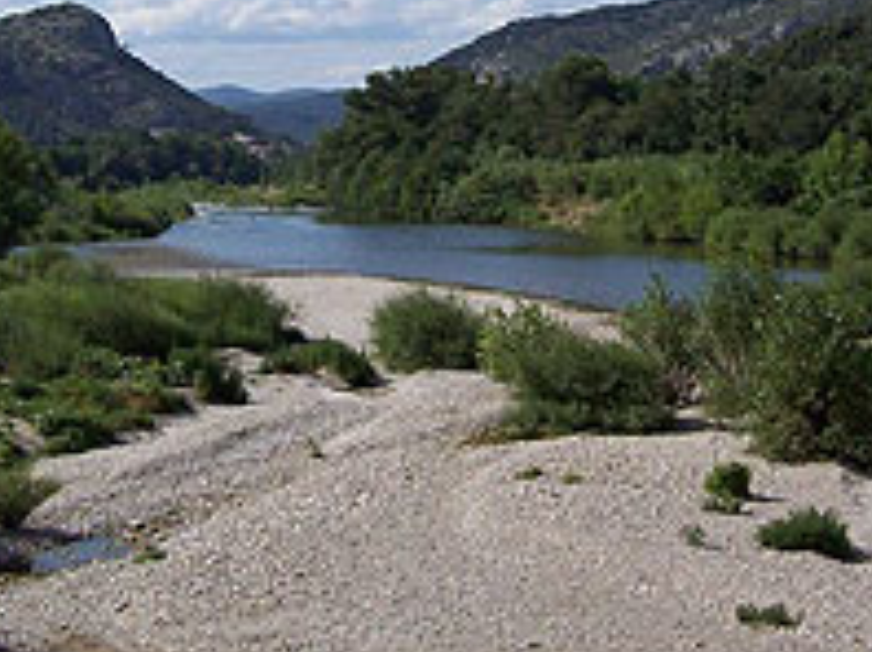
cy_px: 40
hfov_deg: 23.7
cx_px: 260
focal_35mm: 82
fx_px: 2063
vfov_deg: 17.6
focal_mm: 6
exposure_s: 1/941
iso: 80
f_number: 4.8
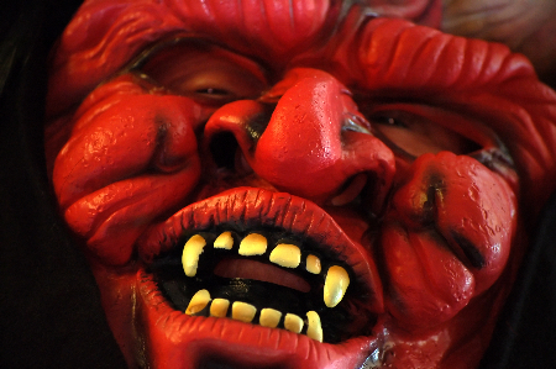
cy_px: 184
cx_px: 278
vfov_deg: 7.3
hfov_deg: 11.0
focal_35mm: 188
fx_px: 2893
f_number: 5
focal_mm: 125
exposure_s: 1/60
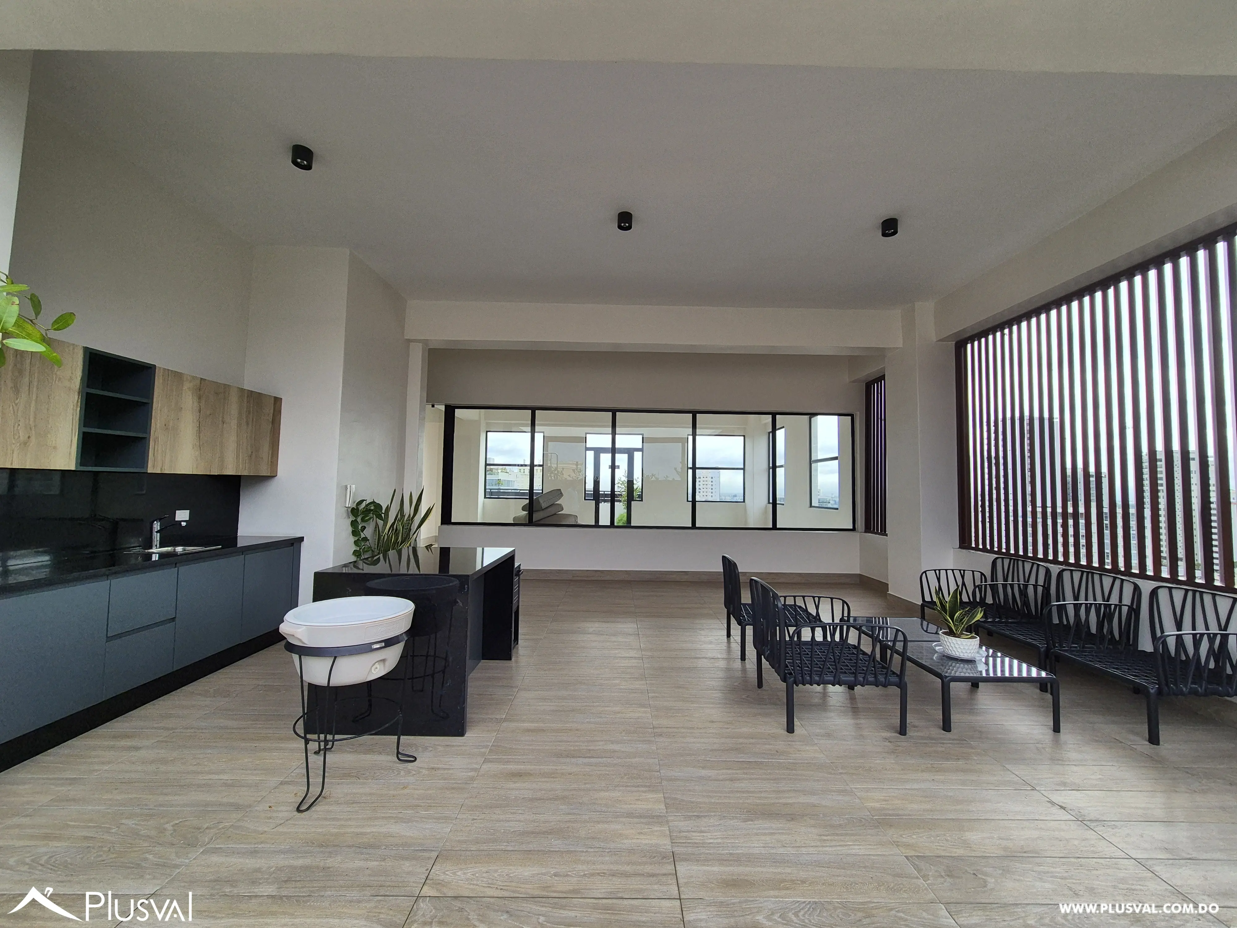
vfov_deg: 89.9
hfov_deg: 106.2
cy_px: 464
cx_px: 618
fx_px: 465
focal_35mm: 13
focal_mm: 2.2
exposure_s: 1/910
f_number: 2.2
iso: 50
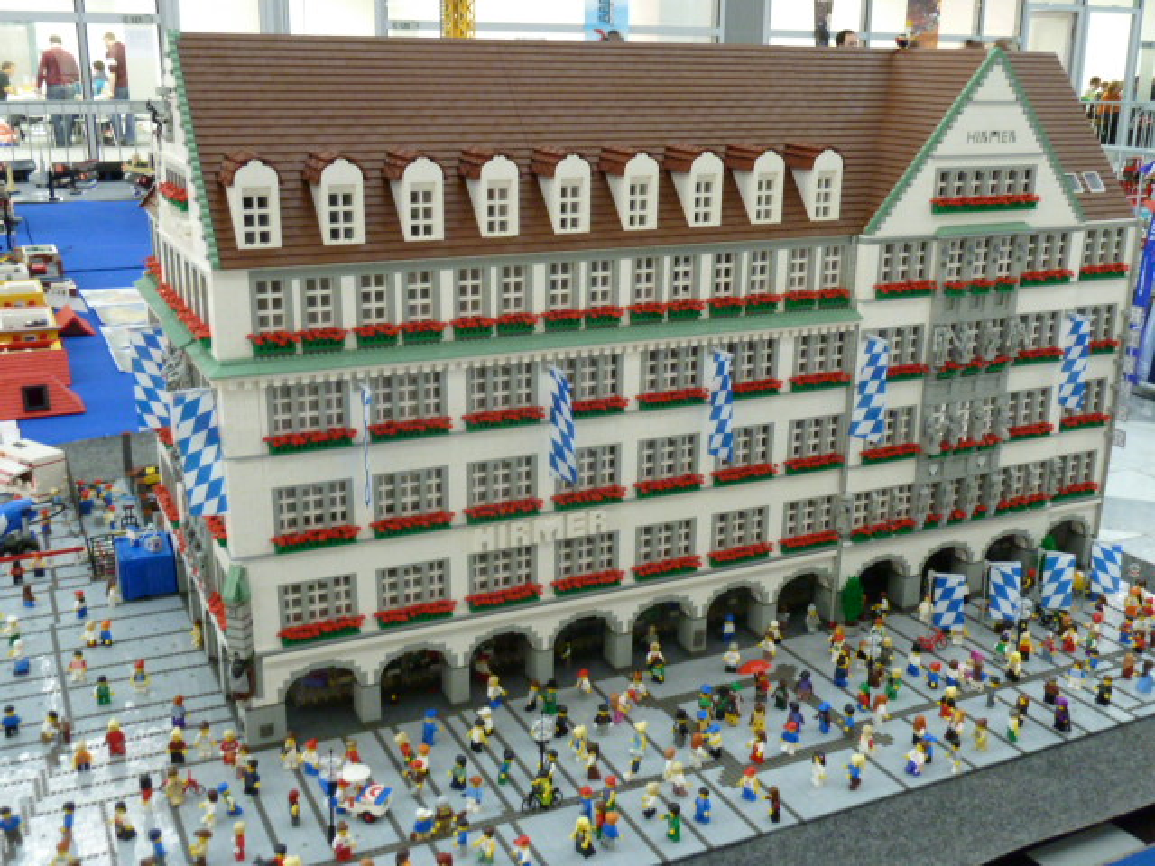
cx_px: 578
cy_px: 433
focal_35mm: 37
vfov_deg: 38.7
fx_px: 1235
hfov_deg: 50.1
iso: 400
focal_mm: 6.1
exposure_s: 1/8
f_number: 3.6
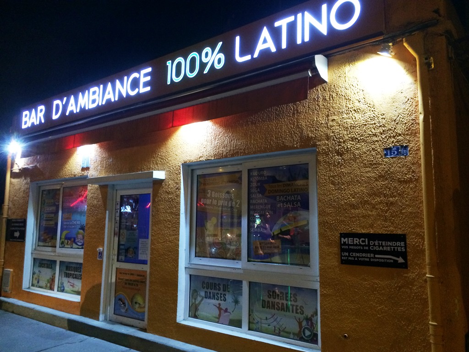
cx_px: 234
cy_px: 176
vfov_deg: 48.2
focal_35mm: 29
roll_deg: -0.4
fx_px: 393
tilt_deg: +8.3
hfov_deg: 61.7
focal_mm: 4.15
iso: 320
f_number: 2.2
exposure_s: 1/20
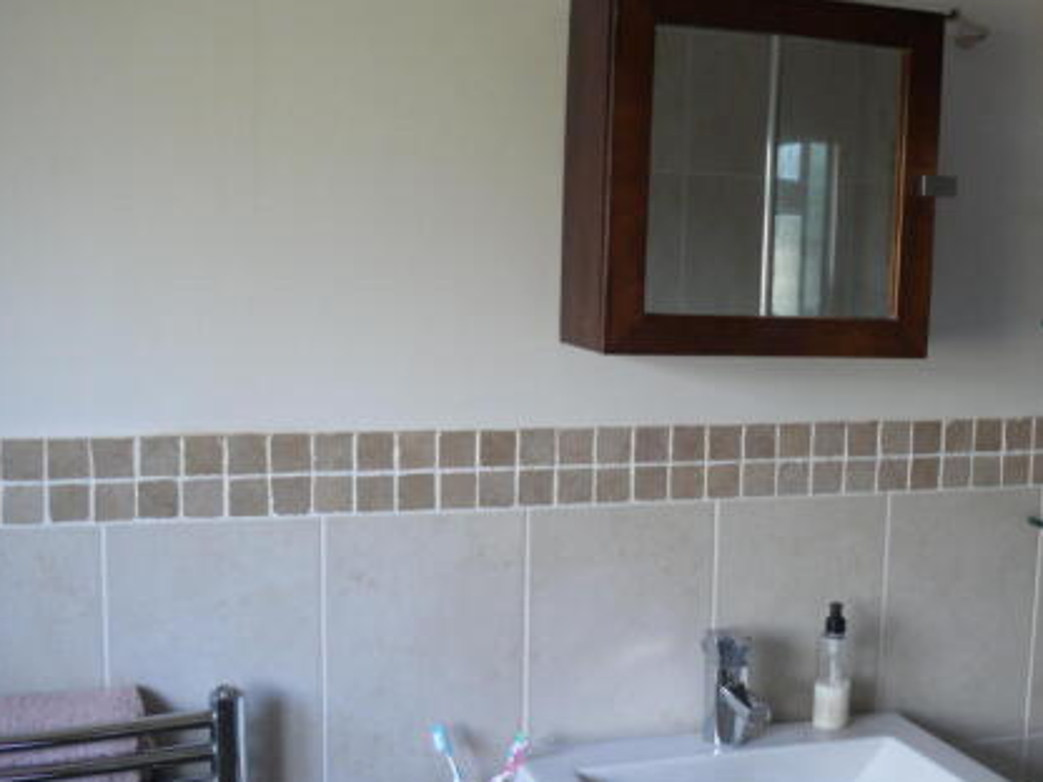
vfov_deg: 29.7
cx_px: 663
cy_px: 422
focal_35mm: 49
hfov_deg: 38.6
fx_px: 1476
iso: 200
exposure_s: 1/20
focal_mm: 7.4
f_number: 2.8
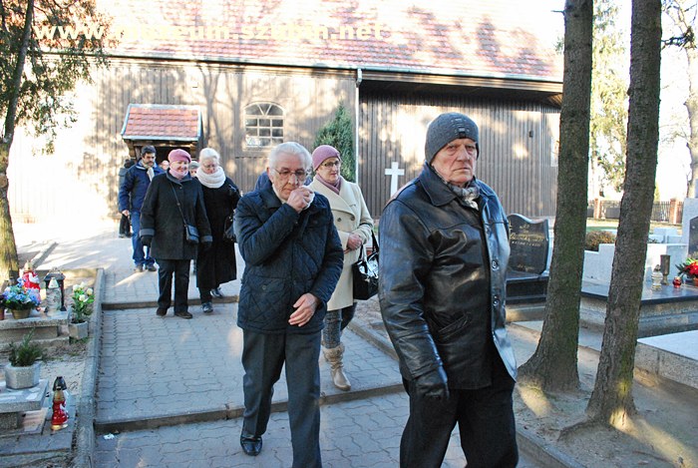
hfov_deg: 67.3
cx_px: 349
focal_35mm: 27
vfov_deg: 48.1
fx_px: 524
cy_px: 234
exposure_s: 1/160
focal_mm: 18
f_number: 6.3
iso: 1600
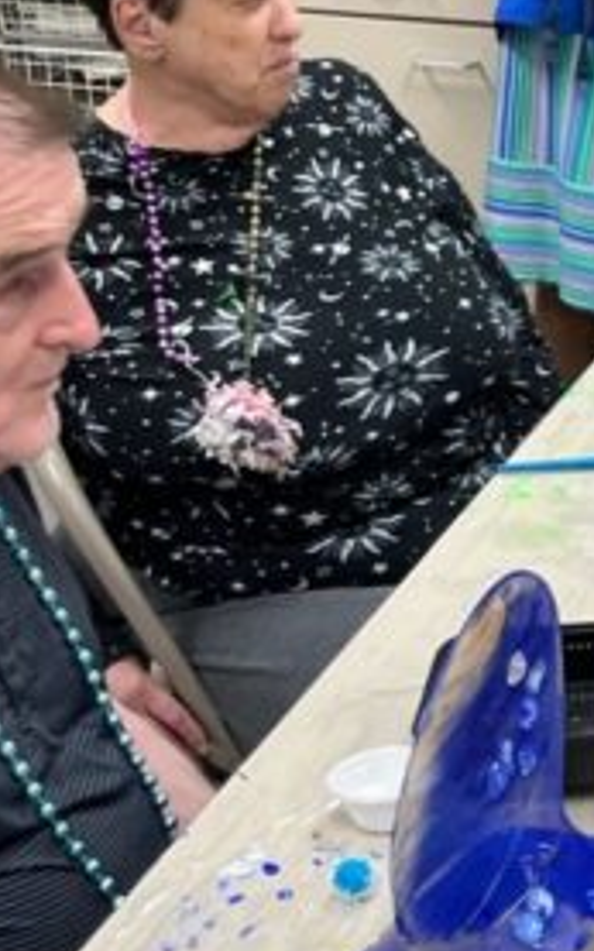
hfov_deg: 12.1
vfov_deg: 20.2
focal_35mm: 102
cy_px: 199
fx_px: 2643
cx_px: 944
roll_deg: -5.2
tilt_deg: -11.7
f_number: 1.6
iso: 64
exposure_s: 1/60
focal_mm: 5.1
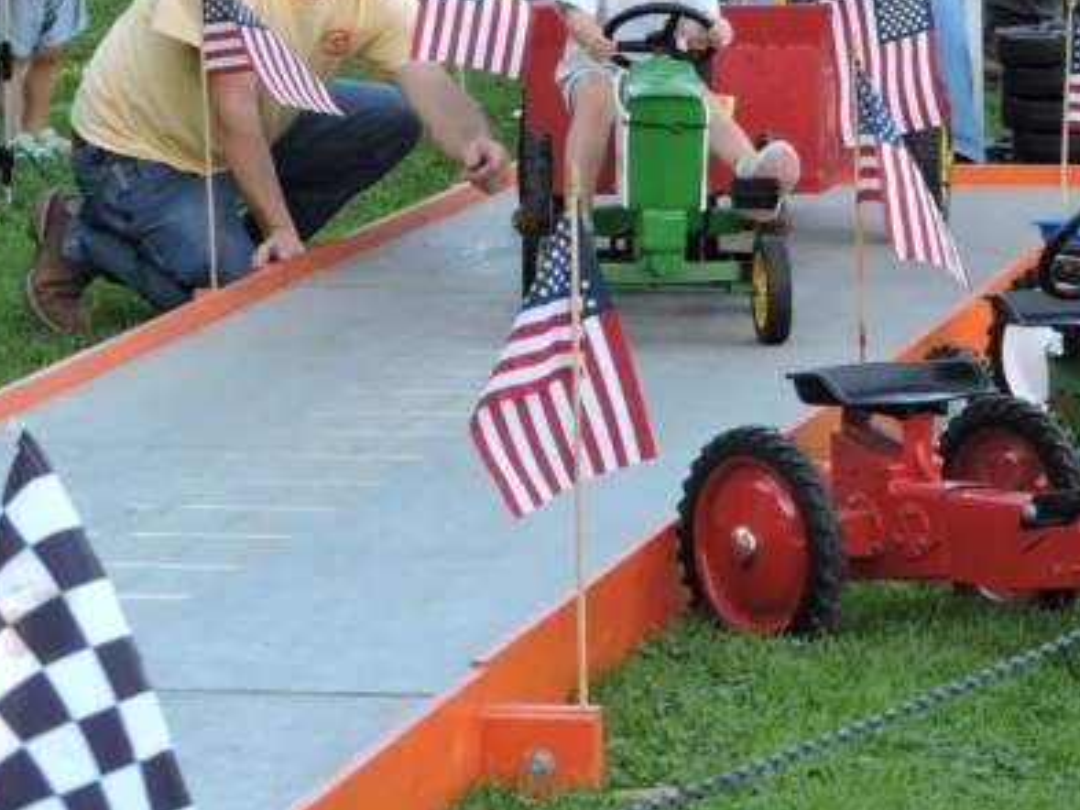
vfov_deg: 5.6
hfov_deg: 7.5
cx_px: 570
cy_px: 143
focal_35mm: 263
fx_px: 8208
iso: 220
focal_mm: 27.6
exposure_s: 1/125
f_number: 4.4
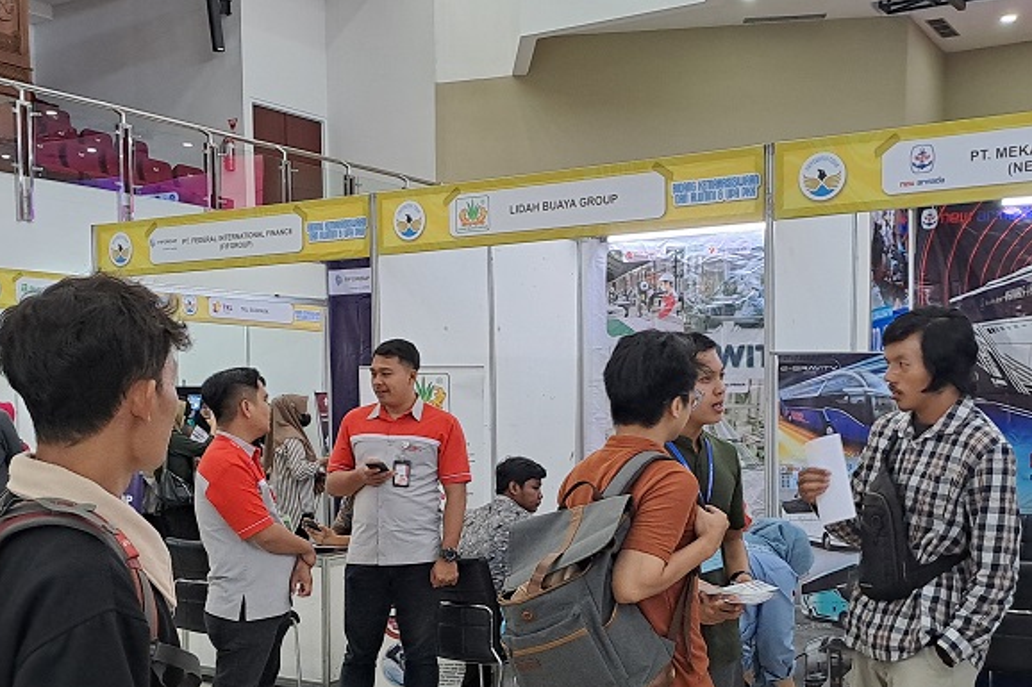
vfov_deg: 29.7
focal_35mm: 45
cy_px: 441
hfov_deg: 43.6
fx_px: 1290
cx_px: 505
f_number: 1.8
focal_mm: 4.65
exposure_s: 1/50
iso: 160
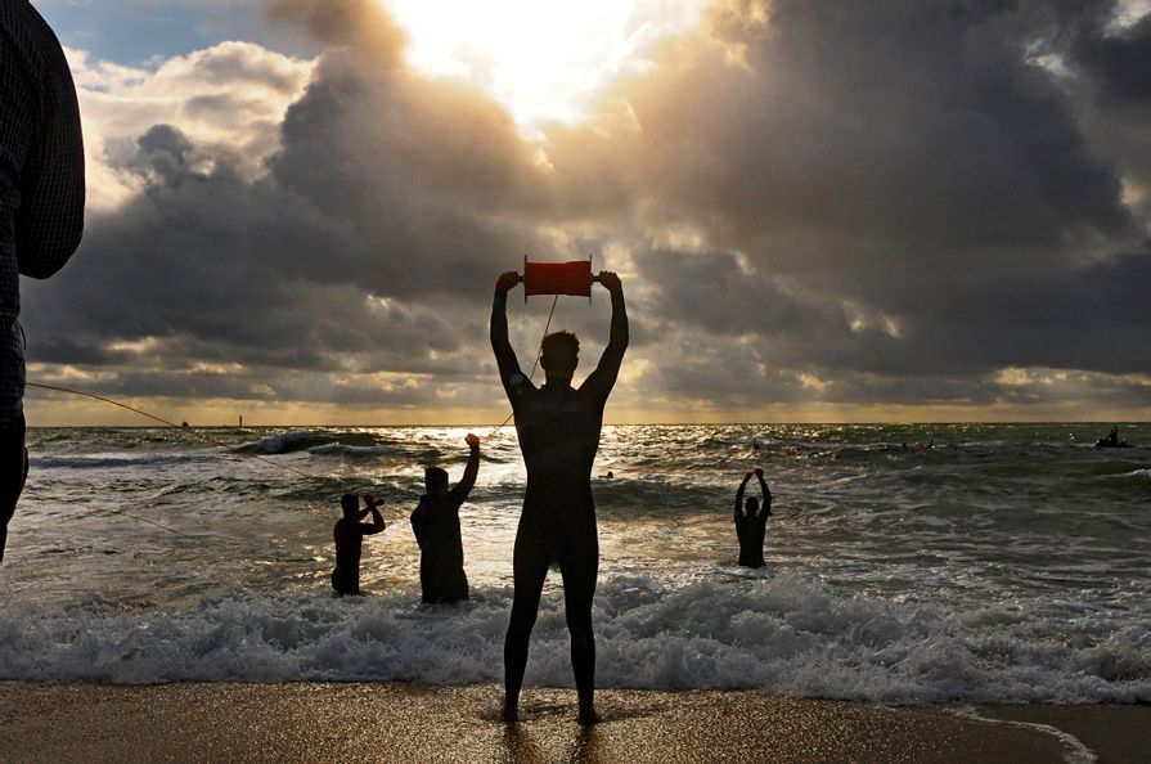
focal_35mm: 42
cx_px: 576
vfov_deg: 31.8
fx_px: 1341
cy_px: 382
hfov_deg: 46.5
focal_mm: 28
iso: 200
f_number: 13
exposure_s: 1/640
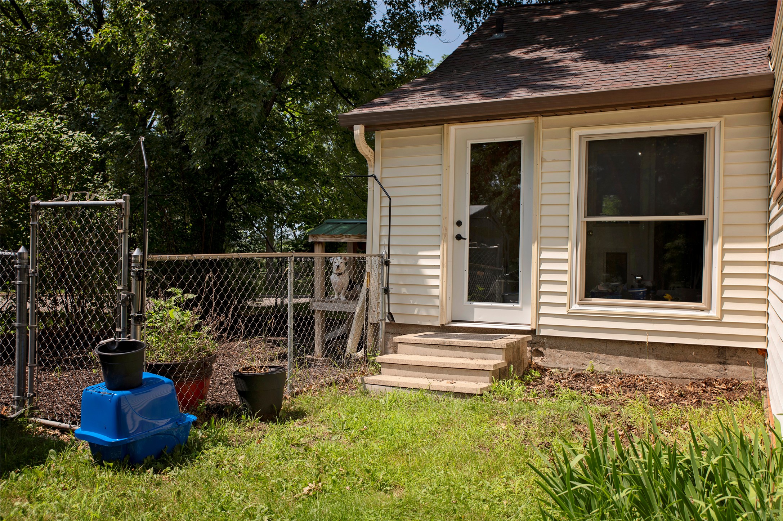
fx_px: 695
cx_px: 392
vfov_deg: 41.1
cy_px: 260
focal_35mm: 32
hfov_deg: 58.8
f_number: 4.5
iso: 160
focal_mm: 32
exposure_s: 1/640
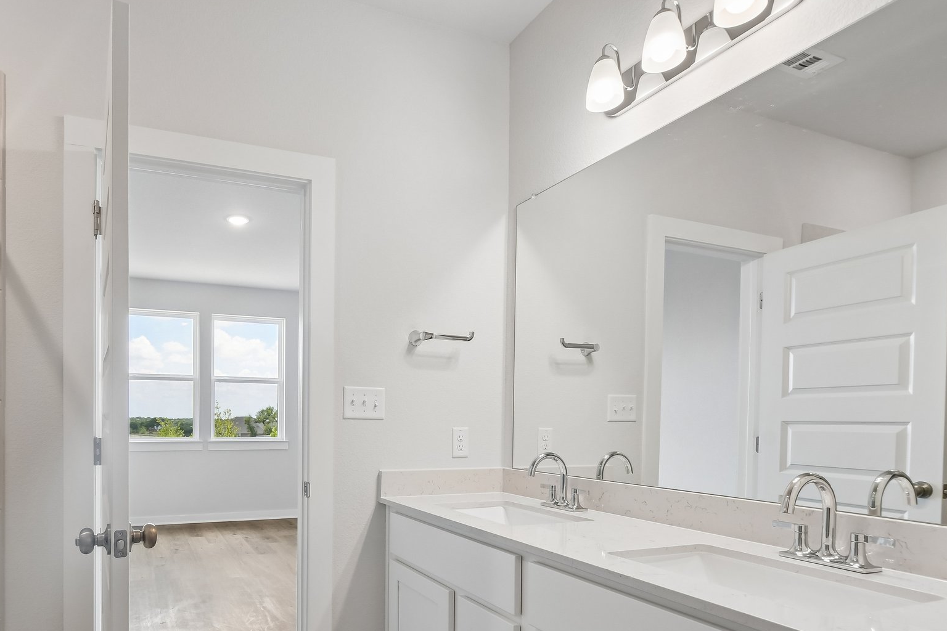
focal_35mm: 20
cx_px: 338
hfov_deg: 81.9
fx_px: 526
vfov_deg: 61.3
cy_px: 383
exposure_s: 1/100
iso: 400
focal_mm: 10
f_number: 8
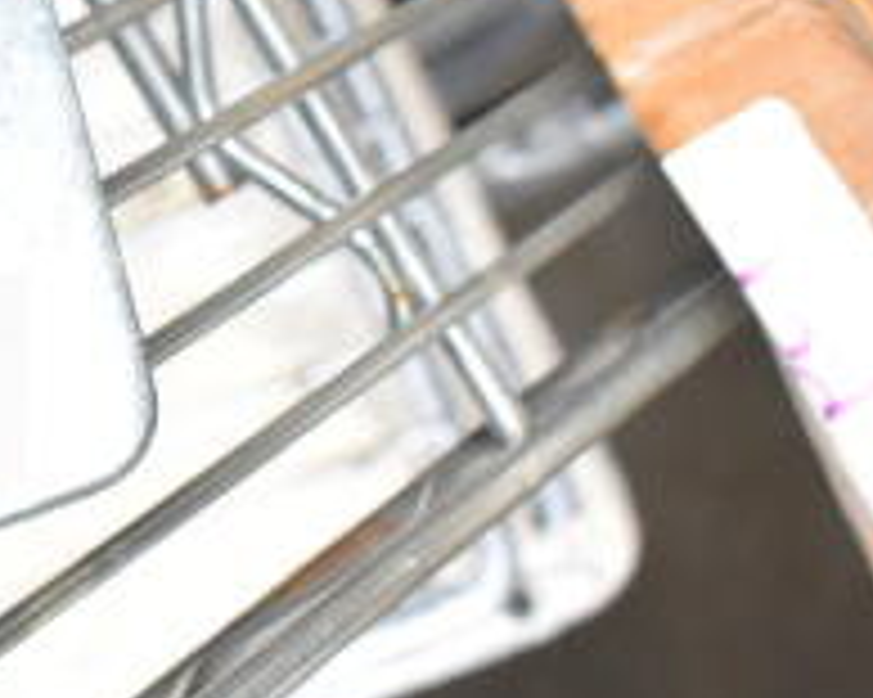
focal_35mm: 115
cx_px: -482
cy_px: 128
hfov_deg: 15.3
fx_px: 2970
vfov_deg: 13.3
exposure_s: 1/160
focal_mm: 26
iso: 1600
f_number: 6.3
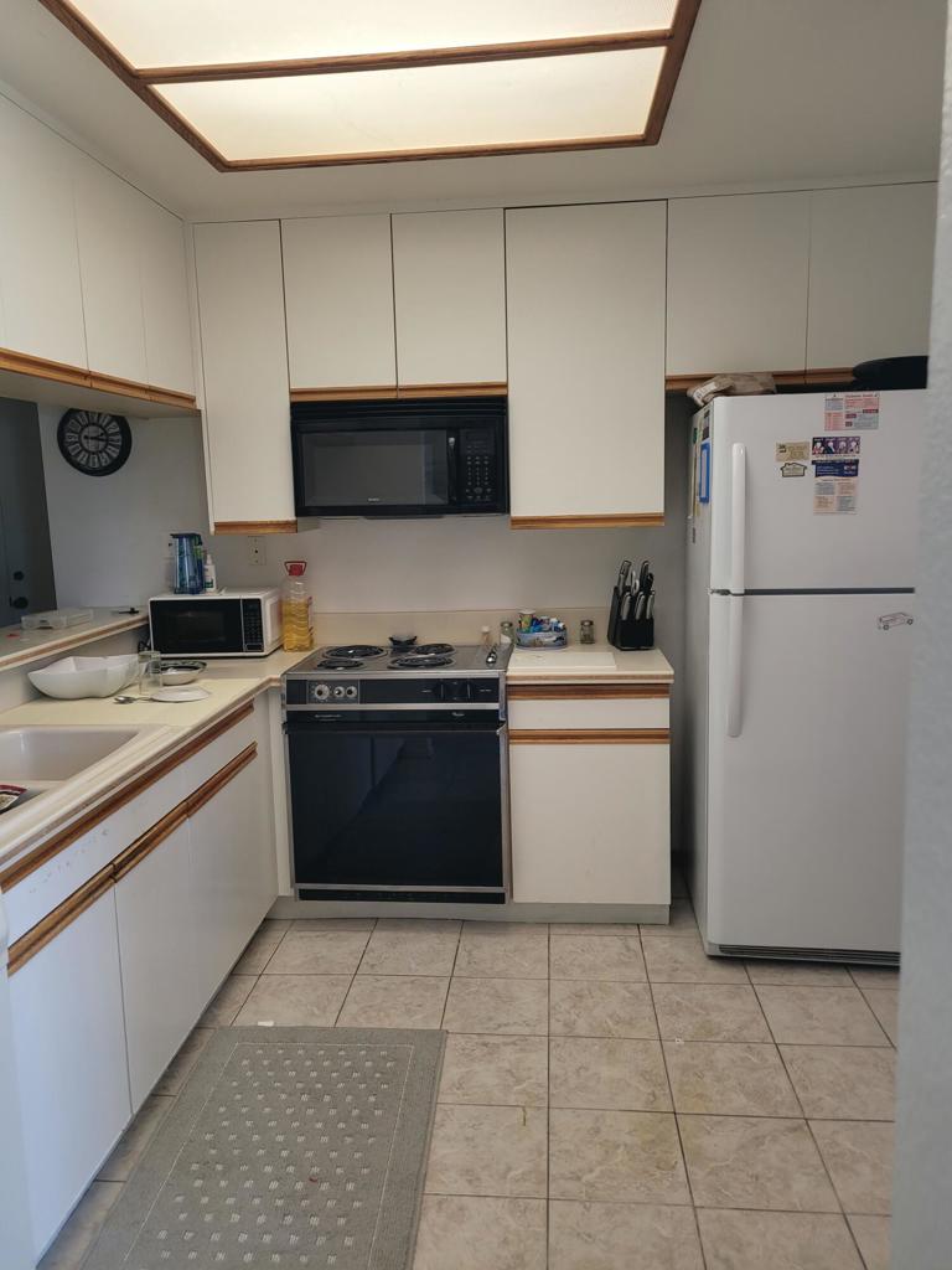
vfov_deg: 67.3
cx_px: 476
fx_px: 953
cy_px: 635
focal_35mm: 26
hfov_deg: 53.1
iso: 100
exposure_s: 1/120
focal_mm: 5.4
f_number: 1.8
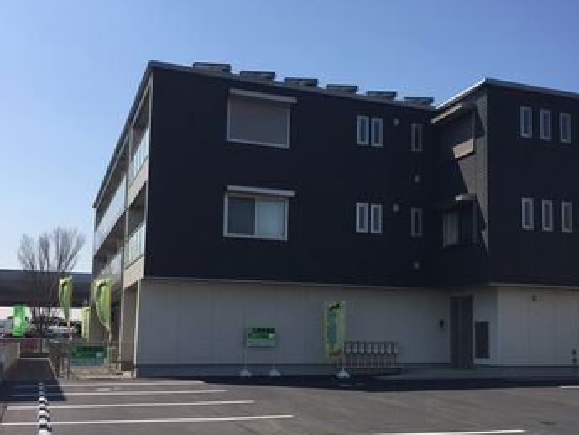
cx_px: 359
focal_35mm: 42
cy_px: 253
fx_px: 703
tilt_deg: +7.0
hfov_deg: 44.4
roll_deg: -2.0
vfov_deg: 34.3
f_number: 2.2
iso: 32
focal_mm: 4.15
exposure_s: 1/1799
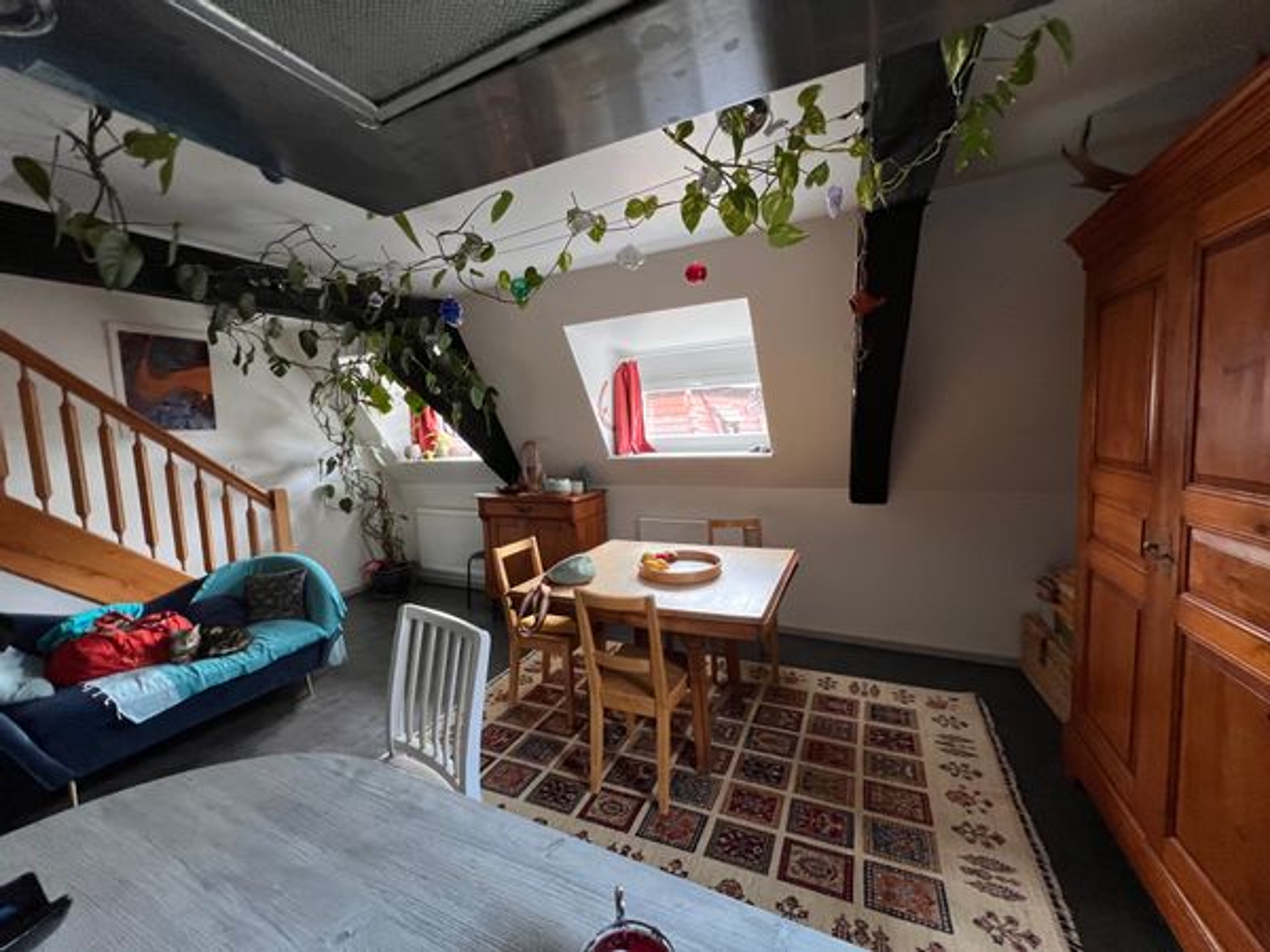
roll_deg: +2.3
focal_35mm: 13
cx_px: 635
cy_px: 476
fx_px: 477
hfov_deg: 106.2
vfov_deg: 89.9
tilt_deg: -5.6
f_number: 1.8
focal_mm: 1.57
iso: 250
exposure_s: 1/99
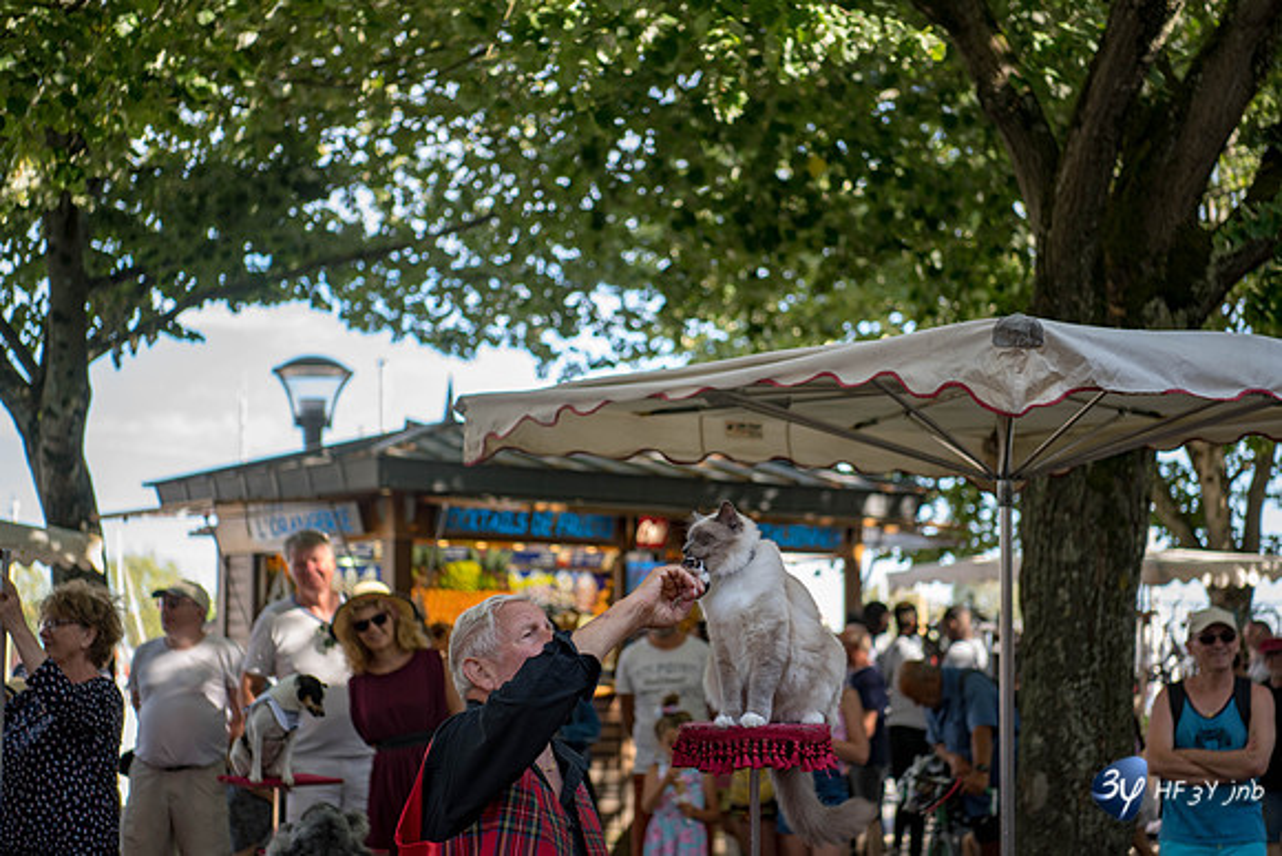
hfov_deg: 28.8
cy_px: 428
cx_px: 641
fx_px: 2493
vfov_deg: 19.5
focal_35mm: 70
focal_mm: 70
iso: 64
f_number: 2.8
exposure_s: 1/125
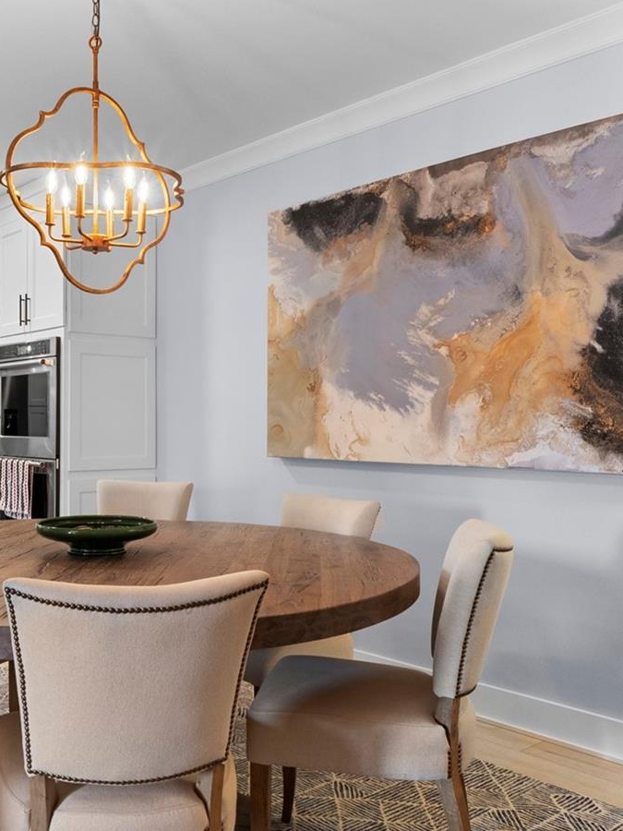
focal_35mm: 36
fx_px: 866
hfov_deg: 38.6
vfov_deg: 51.2
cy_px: 414
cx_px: 164
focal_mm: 11
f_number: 11
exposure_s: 1/1.25
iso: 250
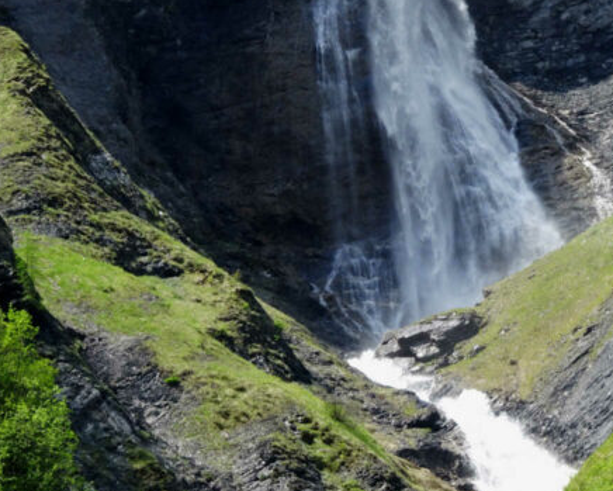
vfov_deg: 6.0
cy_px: 141
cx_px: 409
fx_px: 4682
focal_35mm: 258
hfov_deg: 7.5
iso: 80
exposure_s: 1/200
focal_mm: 25.66
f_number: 5.6
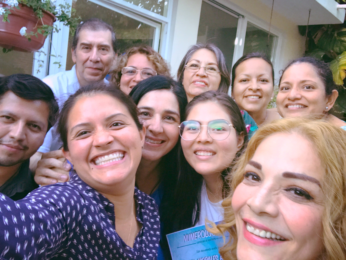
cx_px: 173
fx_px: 320
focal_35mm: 32
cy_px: 130
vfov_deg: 44.2
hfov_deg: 56.8
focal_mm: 2.87
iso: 100
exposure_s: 1/30
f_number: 2.2
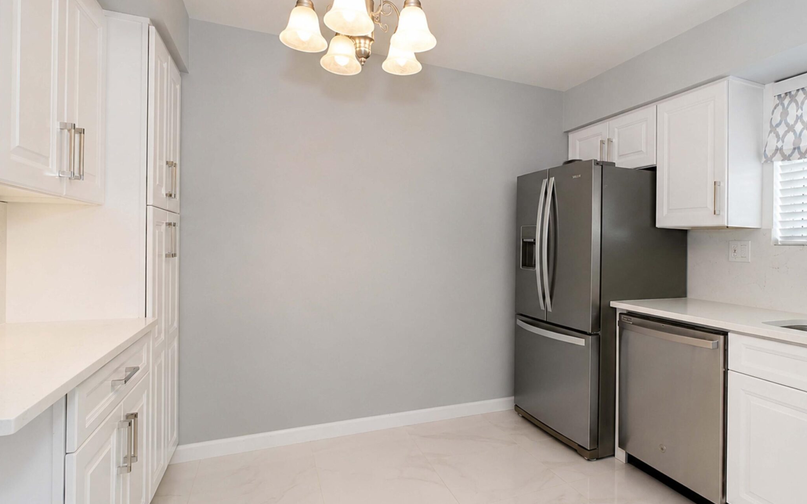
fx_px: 418
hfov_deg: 87.5
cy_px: 246
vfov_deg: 62.2
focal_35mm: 19
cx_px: 455
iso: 2000
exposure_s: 1/100
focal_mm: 10
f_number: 9
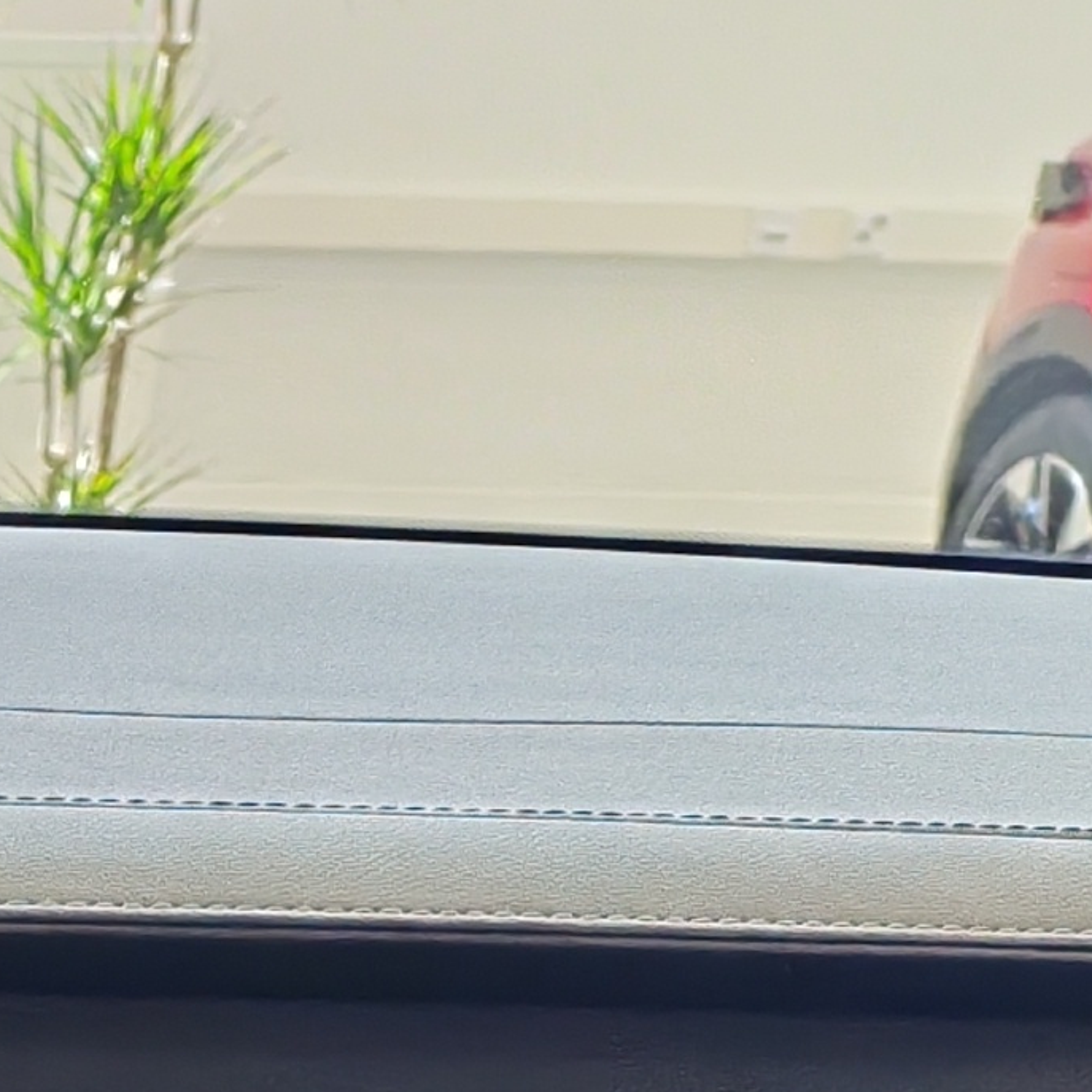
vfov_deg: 10.0
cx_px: -1610
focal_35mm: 158
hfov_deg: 9.7
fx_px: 5639
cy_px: 2352
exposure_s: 1/100
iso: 1206
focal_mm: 6.12
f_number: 1.9
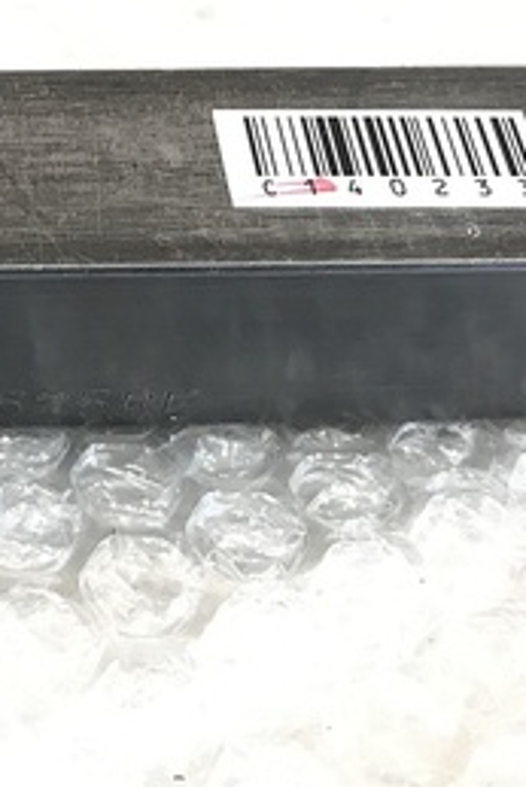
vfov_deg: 27.8
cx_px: -106
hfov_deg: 18.0
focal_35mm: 72
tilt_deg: -55.0
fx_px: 1576
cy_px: 222
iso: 40
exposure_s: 1/17
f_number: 1.8
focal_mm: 3.99
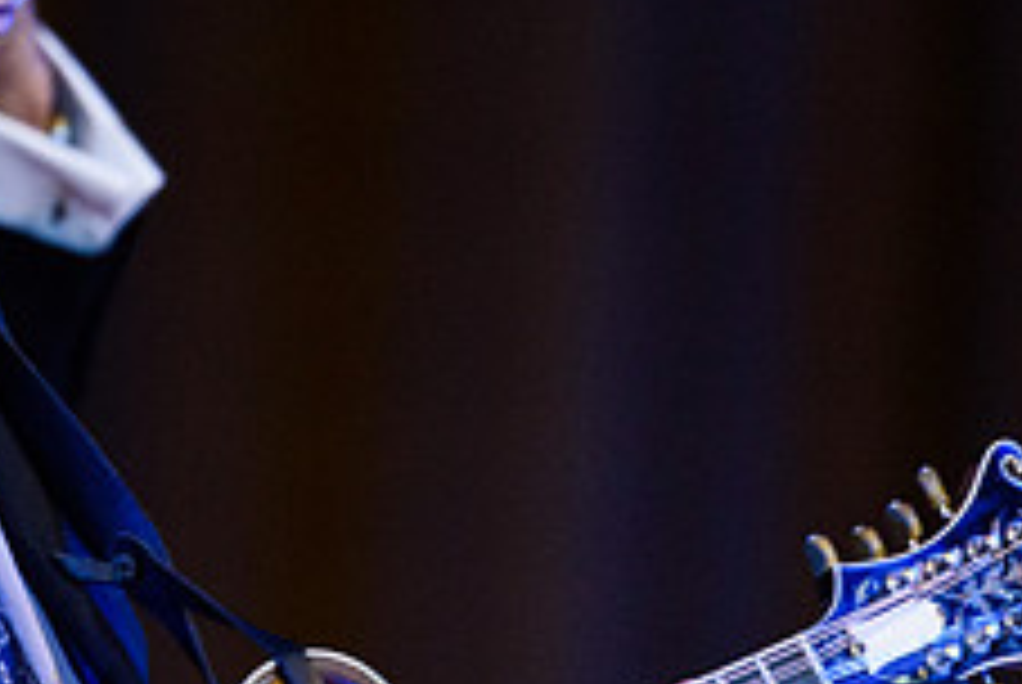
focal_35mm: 1530
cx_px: 122
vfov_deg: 0.9
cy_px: 169
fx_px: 43491
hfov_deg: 1.3
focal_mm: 600
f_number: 6.3
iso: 2500
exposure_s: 1/250
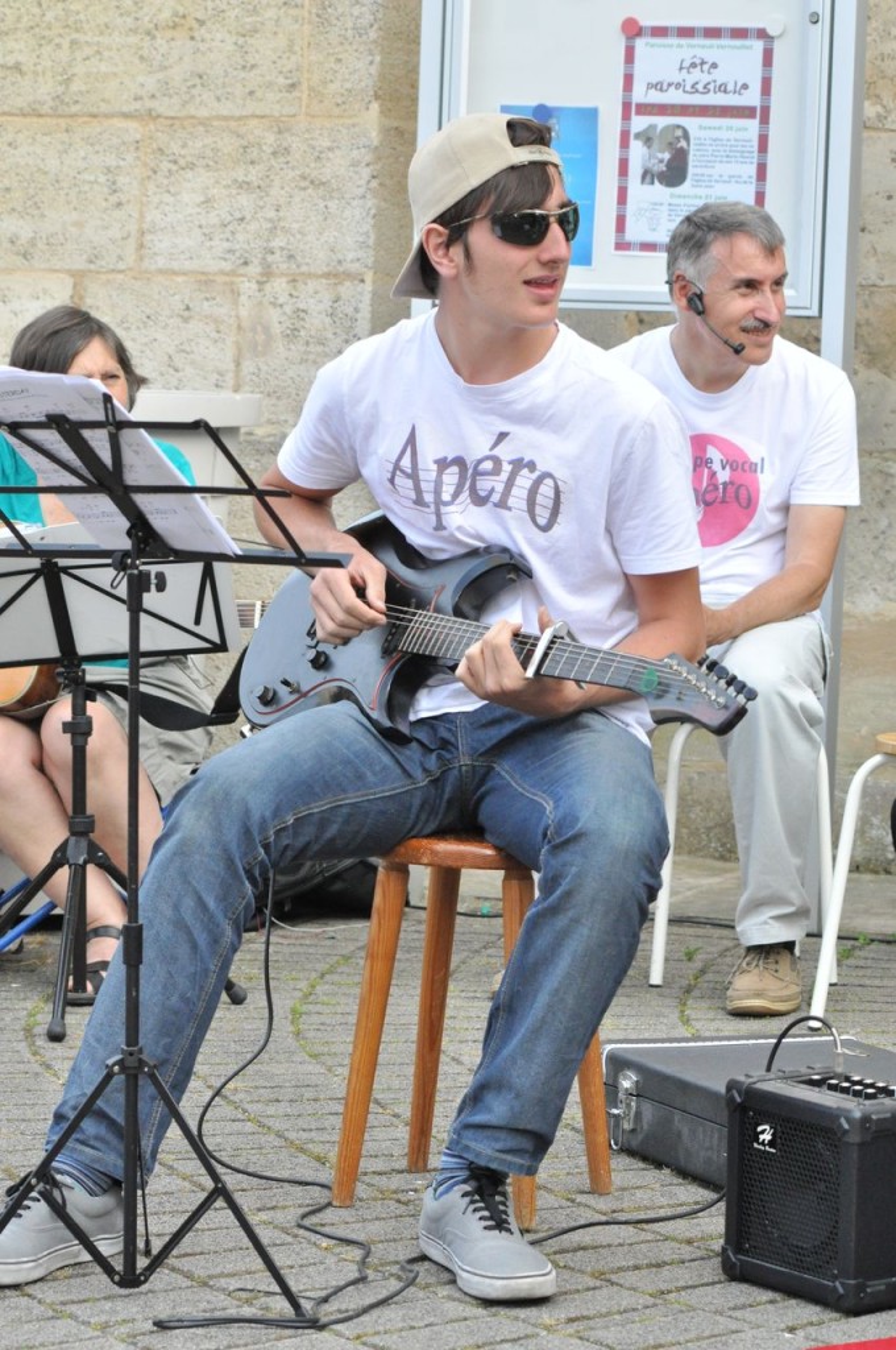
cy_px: 675
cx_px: 448
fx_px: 3930
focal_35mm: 105
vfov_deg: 19.5
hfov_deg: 13.0
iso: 1600
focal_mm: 70
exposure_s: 1/800
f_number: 7.1
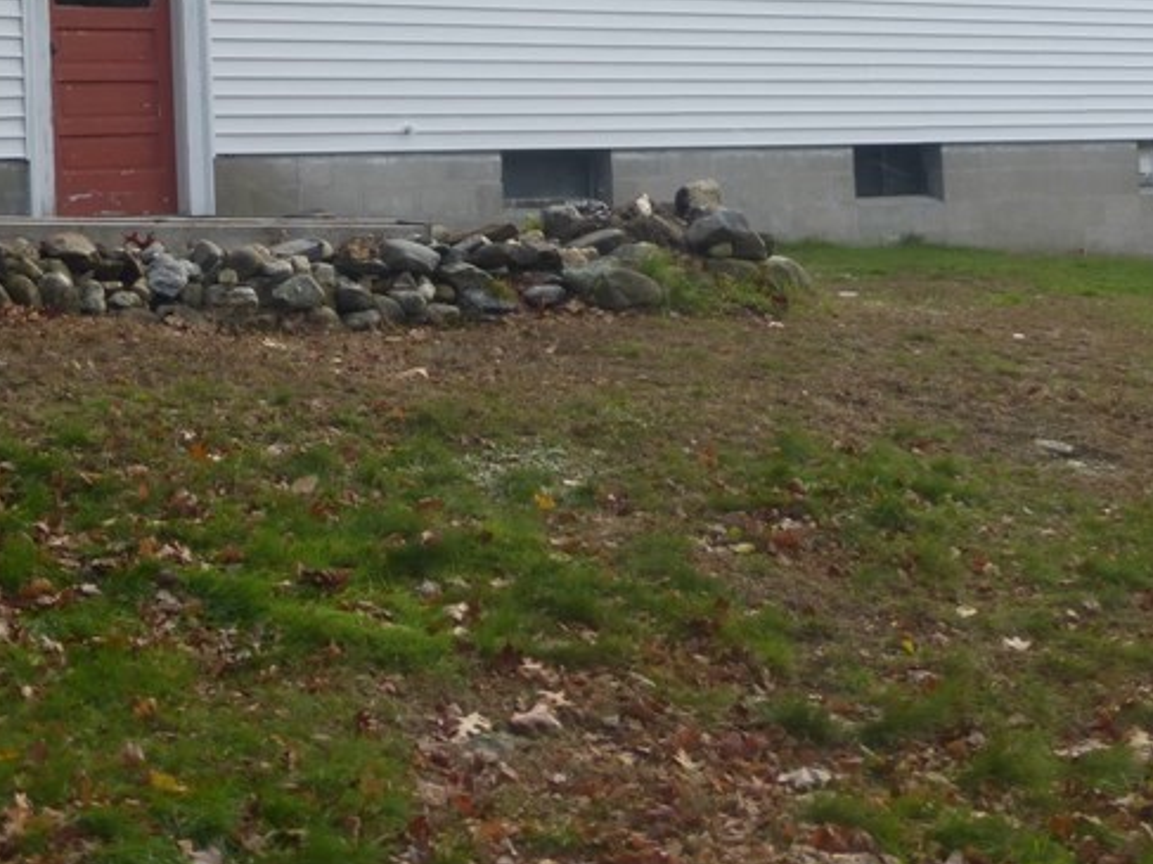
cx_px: 481
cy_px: 59
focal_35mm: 82
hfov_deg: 23.8
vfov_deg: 17.7
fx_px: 2731
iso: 100
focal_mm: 6.9
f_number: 3.9
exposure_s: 1/160
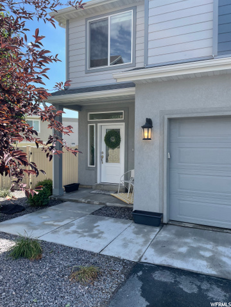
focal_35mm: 26
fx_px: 231
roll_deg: -0.7
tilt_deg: -1.3
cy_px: 154
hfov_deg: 53.1
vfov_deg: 67.3
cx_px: 116
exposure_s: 1/997
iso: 32
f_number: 1.6
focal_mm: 4.2
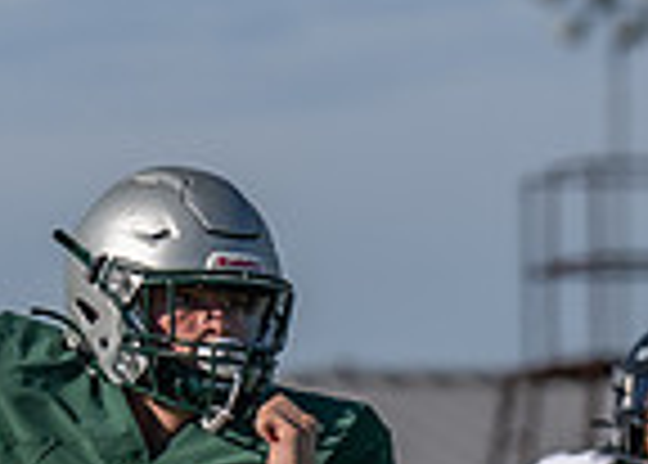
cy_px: 704
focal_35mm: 729
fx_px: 13423
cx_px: 221
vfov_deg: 2.0
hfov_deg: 2.8
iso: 100
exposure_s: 1/3200
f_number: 2.8
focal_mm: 115
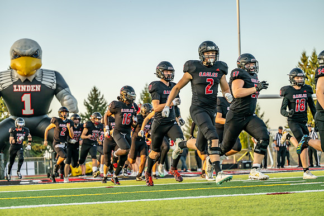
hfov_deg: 28.8
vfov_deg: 19.5
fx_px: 630
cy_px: 108
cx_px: 162
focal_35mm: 70
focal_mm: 70
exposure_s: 1/1000
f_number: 2.8
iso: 250
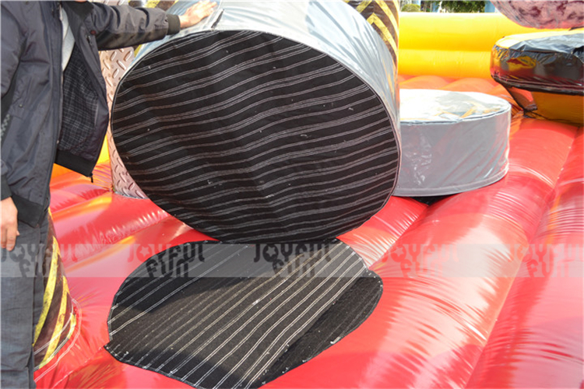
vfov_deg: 40.0
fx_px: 535
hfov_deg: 57.2
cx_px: 292
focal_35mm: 33
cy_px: 194
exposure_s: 1/125
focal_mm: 22
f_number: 4
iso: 110
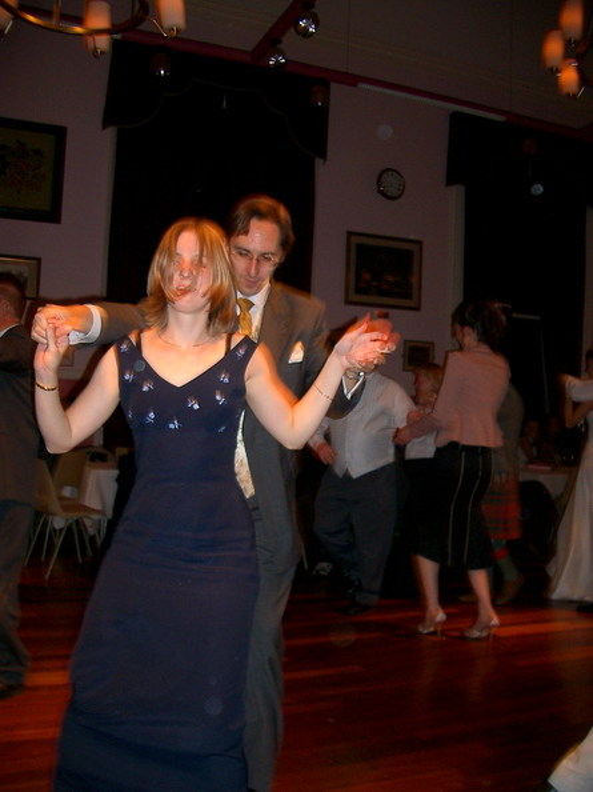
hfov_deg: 40.7
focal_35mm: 35
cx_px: 296
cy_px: 396
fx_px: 800
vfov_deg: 52.6
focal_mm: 5.8
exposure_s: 1/40
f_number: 2.6
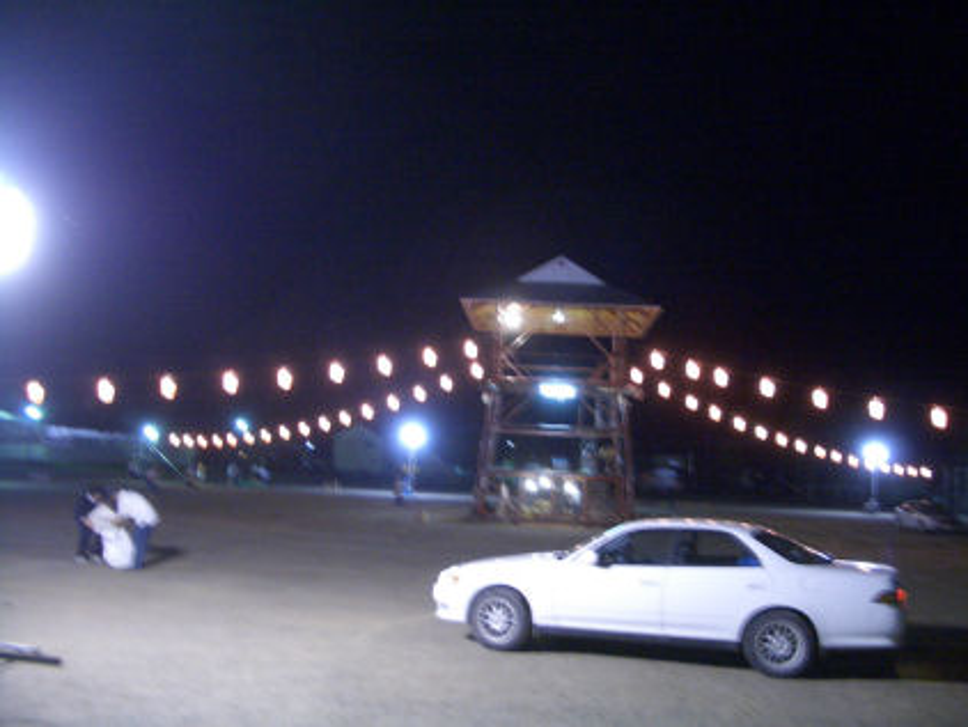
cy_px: 364
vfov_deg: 40.7
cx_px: 484
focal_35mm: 35
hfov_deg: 52.6
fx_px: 979
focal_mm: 5.8
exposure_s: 1/8
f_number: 2.6
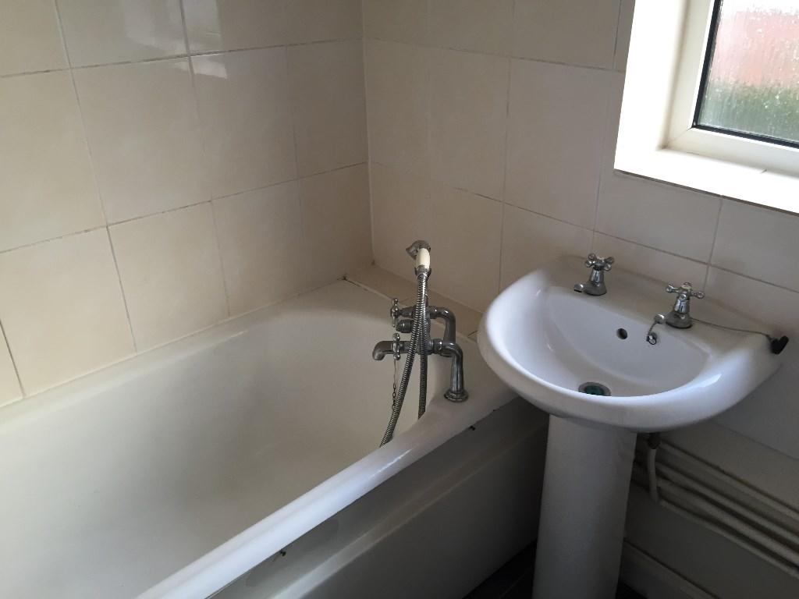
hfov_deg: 61.7
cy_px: 300
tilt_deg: -28.9
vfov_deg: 48.2
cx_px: 400
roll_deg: +0.4
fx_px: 669
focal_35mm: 29
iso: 40
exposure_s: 1/30
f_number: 2.2
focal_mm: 4.15
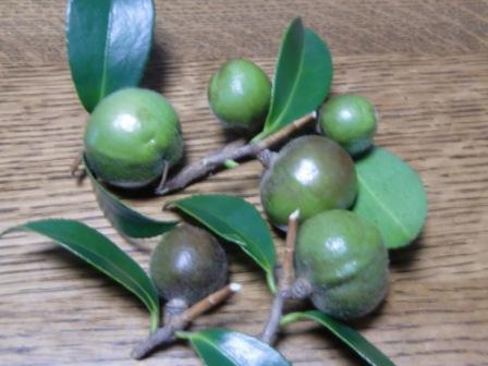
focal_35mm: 55
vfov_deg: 26.6
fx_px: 775
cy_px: 183
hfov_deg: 34.9
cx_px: 244
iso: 400
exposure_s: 1/8
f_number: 4.2
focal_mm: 9.8
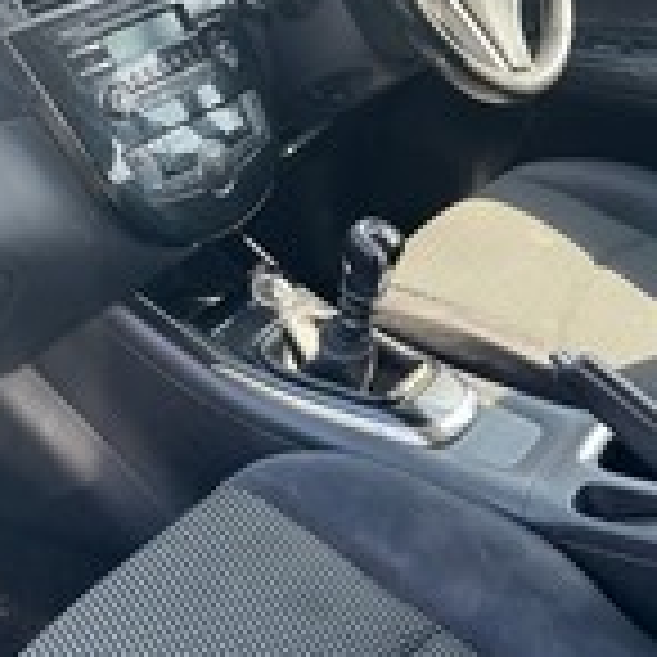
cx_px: 225
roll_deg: +4.6
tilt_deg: -25.3
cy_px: 279
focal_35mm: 55
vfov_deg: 31.0
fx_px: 1181
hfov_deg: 30.9
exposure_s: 1/170
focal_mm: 5.7
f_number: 1.5
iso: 40
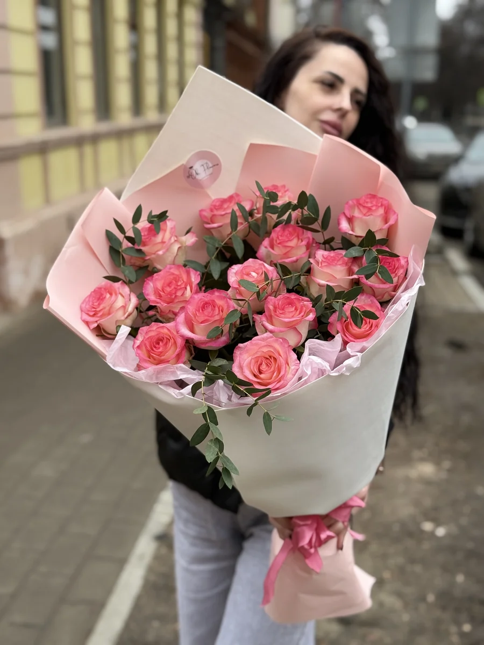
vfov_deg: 39.7
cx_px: 242
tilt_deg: -14.2
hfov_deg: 30.3
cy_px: 322
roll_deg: +1.2
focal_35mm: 48
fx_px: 895
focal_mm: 6.76
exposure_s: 1/733
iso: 64
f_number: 1.78
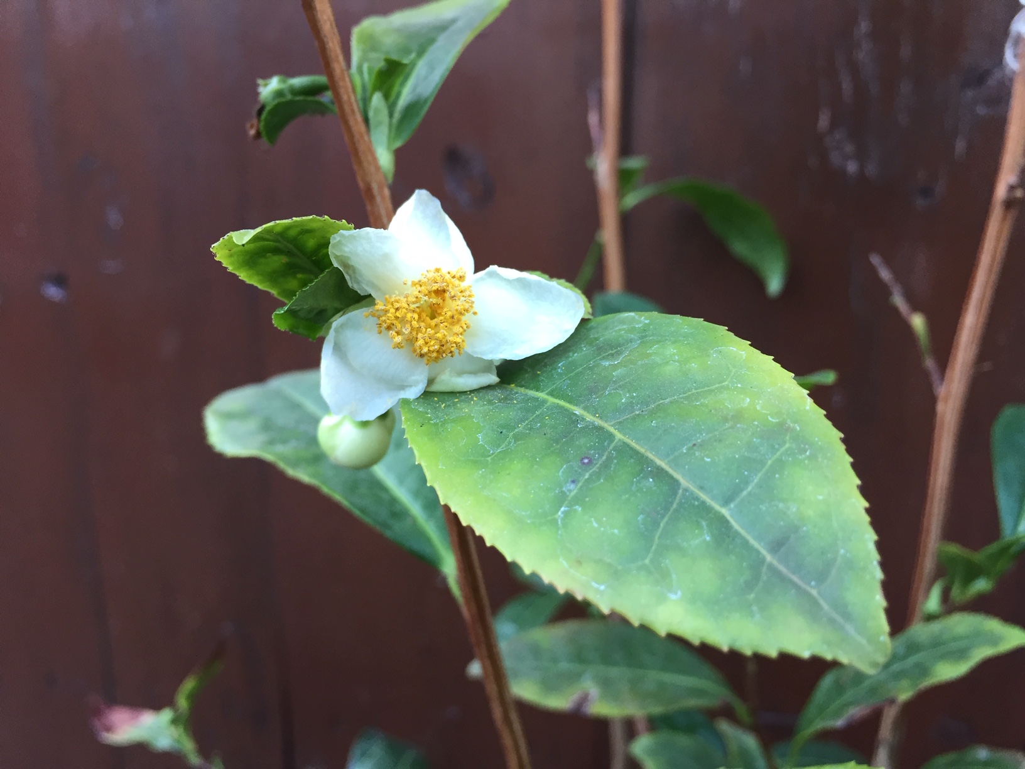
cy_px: 384
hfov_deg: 61.7
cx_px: 512
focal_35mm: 29
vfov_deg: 48.2
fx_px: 859
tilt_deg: -15.1
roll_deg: +0.4
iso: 50
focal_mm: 4.15
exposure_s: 1/33
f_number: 2.2
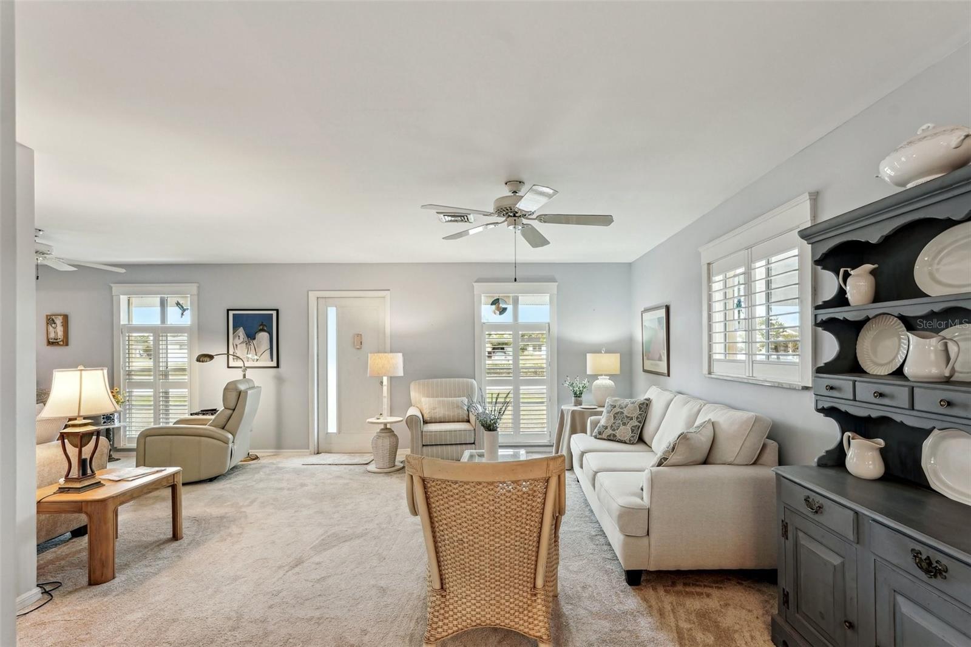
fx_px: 431
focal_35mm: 16
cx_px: 486
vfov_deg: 73.7
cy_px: 324
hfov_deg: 96.7
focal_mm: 16
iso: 400
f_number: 8
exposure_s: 1/13
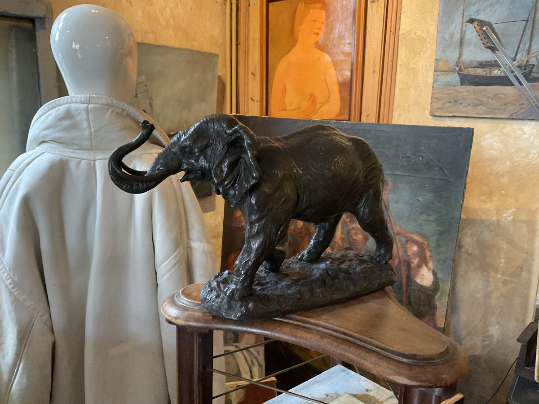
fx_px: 452
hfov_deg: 61.7
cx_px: 270
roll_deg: -1.7
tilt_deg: -10.0
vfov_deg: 48.2
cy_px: 202
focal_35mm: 29
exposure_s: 1/60
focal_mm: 3
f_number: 1.8
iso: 160
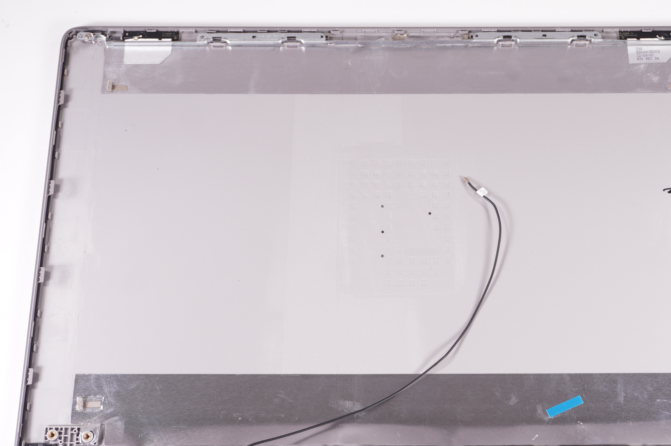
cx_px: 400
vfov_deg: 24.3
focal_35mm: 56
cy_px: 253
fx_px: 1036
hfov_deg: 35.8
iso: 400
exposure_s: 1/125
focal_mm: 29
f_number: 5.6
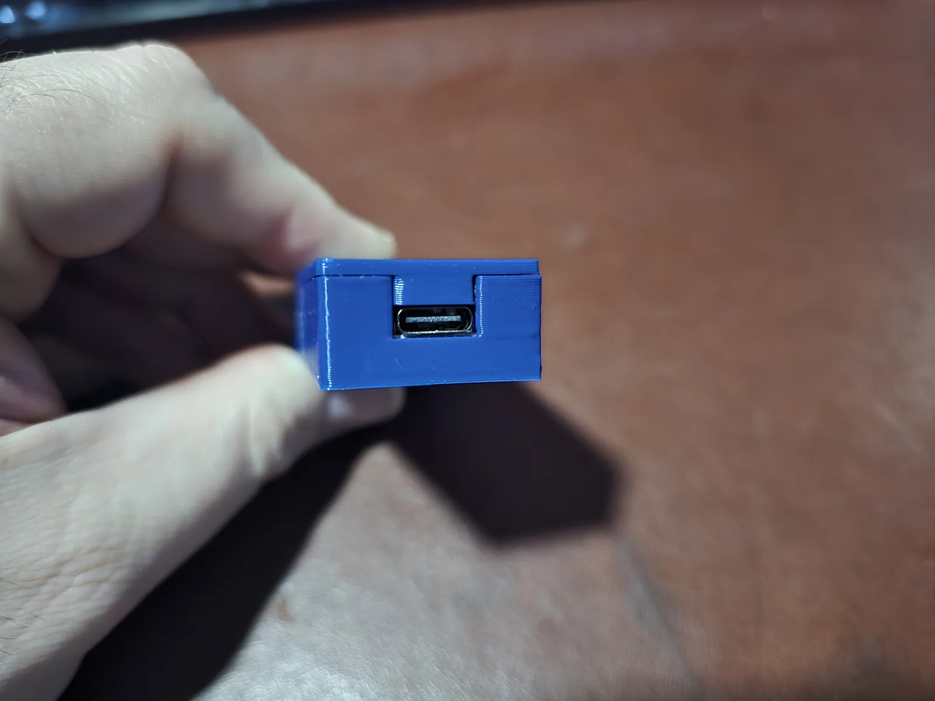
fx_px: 621
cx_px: 468
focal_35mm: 23
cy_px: 350
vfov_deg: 58.9
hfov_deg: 73.9
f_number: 1.7
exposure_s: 1/40
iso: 2500
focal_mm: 6.3
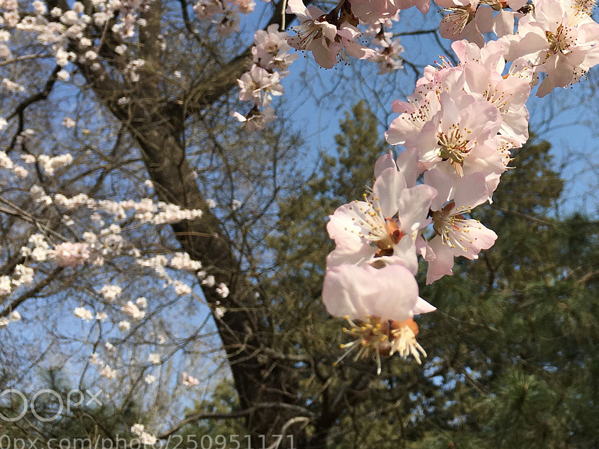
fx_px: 952
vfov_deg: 26.0
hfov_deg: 33.7
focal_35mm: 55
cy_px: 73
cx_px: 494
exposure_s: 1/2331
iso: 25
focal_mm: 4.15
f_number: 2.2
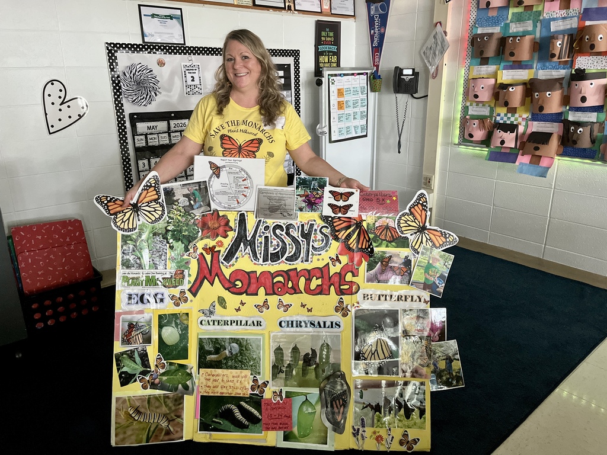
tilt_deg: -17.3
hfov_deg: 67.3
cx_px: 304
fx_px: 456
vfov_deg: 53.1
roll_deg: -0.2
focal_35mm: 26
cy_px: 228
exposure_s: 1/60
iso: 400
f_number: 1.6
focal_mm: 5.1
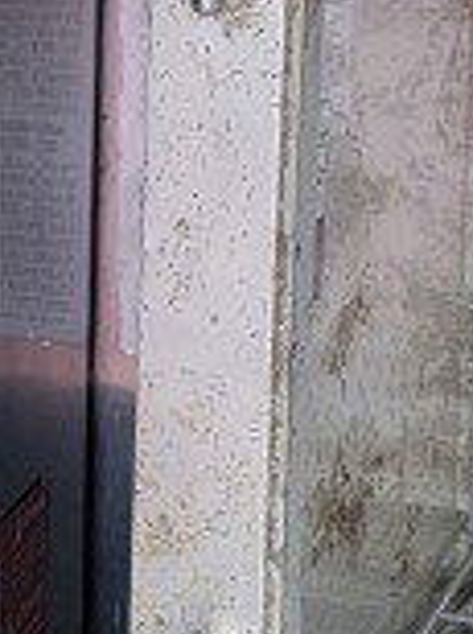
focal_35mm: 127
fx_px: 2320
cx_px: -465
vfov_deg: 15.2
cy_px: -14
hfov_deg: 10.7
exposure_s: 1/120
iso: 200
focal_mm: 6.7
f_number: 1.8
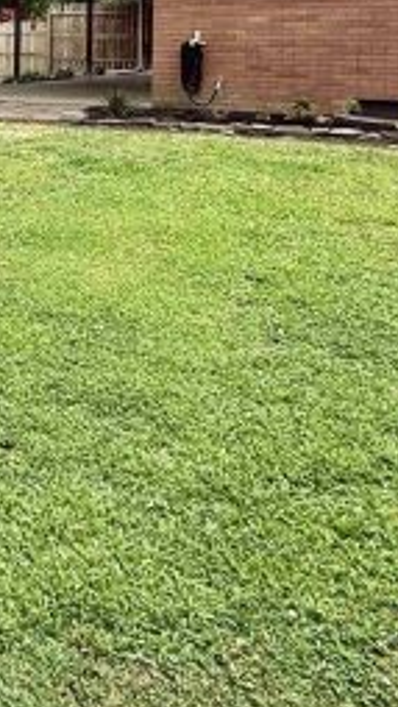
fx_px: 750
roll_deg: +0.1
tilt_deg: -1.7
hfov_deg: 21.5
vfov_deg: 45.3
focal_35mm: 40
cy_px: 58
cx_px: -285
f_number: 2.2
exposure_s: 1/672
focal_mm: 2.22
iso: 64
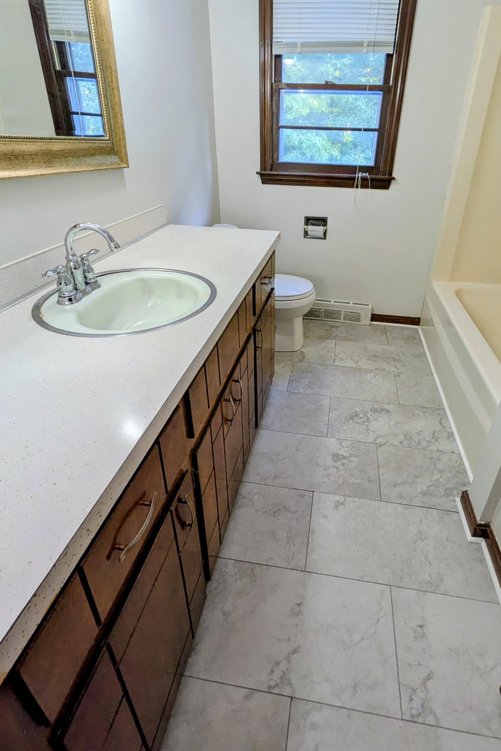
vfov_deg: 89.3
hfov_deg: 66.9
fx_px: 376
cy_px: 317
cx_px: 293
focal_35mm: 18
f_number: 2.2
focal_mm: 1.85
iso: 105
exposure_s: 1/60
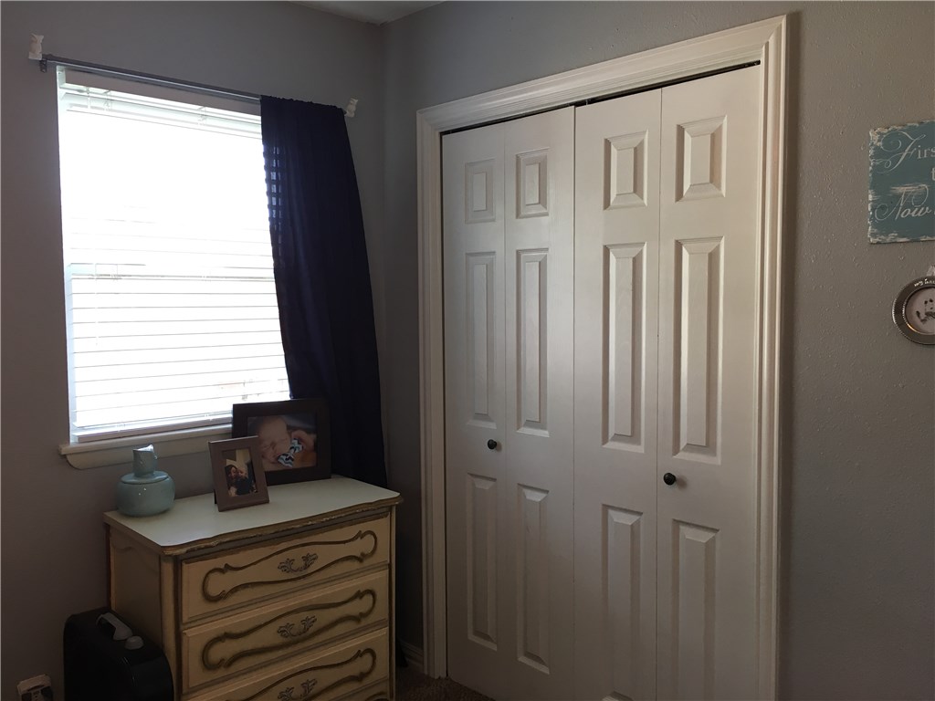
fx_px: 783
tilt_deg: -2.8
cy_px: 350
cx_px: 468
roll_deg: -0.1
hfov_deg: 61.7
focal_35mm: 29
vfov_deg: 48.2
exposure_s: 1/30
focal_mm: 4.15
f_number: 2.2
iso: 50
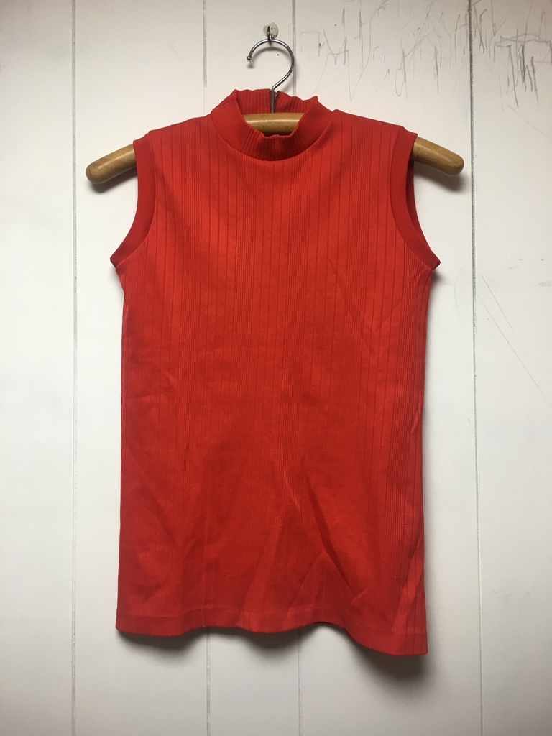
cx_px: 276
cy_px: 368
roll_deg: -0.8
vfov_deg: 61.7
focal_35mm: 29
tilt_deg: +1.8
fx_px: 617
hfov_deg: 48.2
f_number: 2.2
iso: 80
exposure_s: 1/33
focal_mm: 4.15
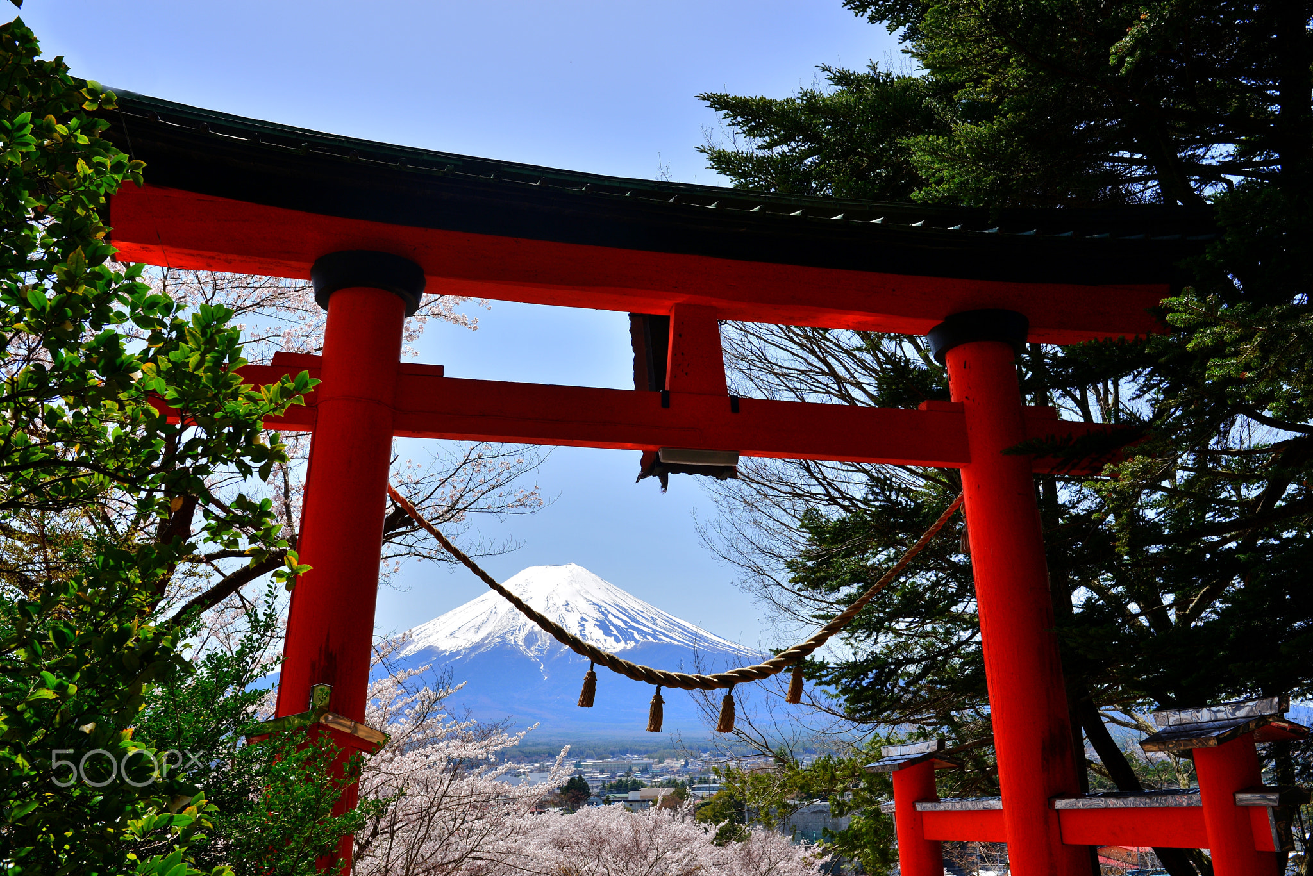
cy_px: 438
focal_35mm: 35
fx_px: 1277
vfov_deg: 37.9
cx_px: 656
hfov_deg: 54.4
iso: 100
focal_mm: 35
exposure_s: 1/320
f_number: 10
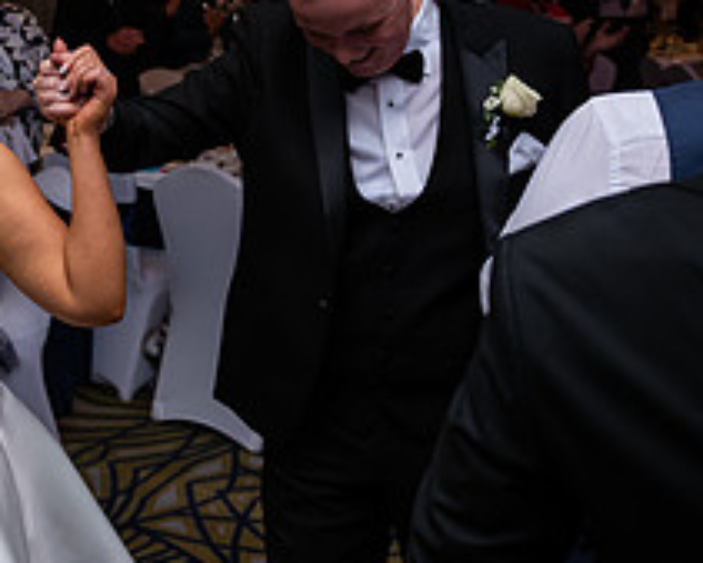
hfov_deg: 27.0
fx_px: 1291
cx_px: -133
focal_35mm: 62
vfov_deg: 24.2
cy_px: 112
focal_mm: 24
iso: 640
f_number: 3.5
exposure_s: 1/160
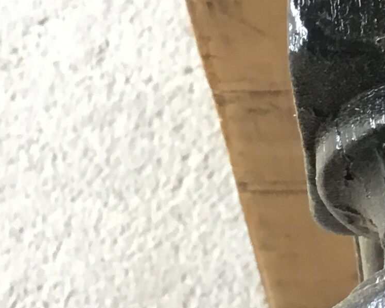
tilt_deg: -55.4
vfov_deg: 11.7
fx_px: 1505
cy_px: 73
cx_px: 626
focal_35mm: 132
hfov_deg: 13.5
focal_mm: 3.3
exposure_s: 1/33
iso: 100
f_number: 2.4
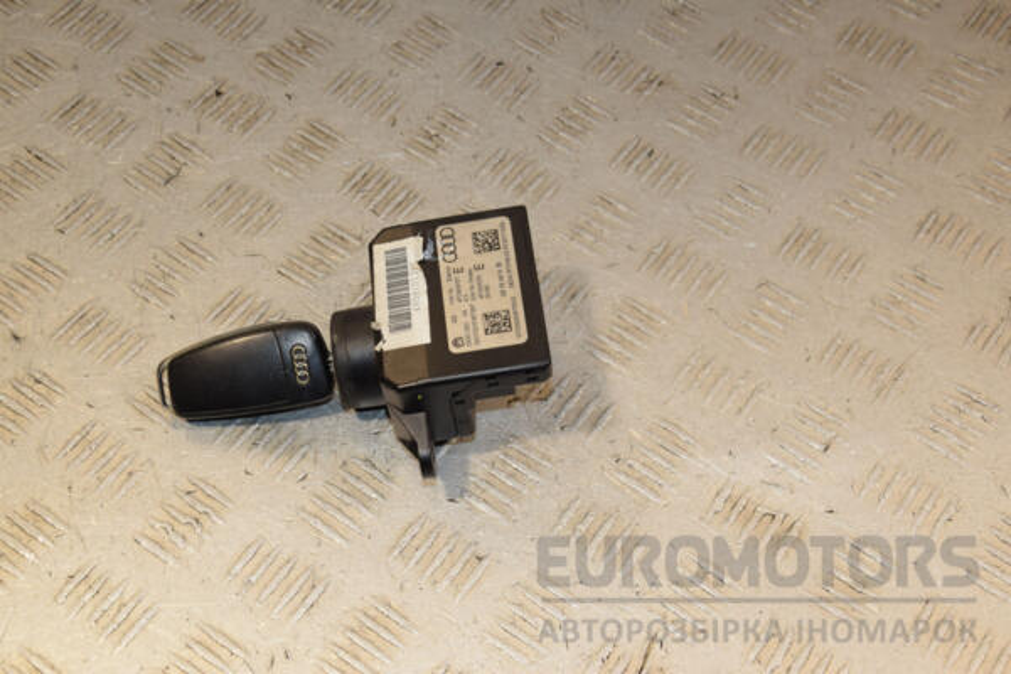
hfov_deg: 35.1
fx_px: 1601
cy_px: 337
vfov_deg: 23.8
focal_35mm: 57
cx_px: 506
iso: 800
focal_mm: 38
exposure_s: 1/200
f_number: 9
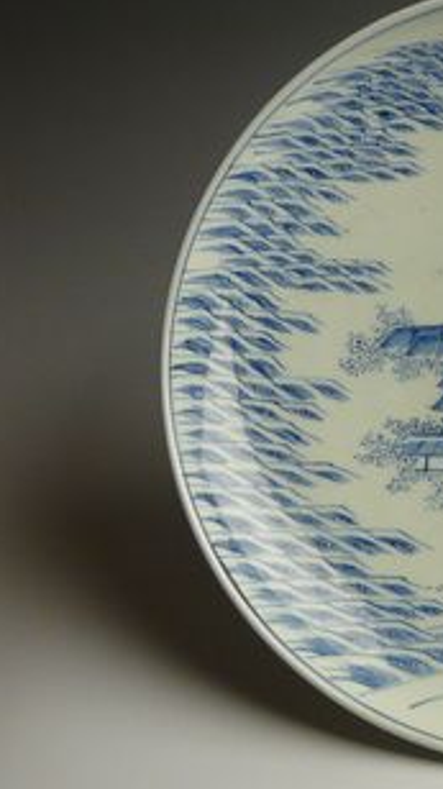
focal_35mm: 78
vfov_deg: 27.2
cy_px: 382
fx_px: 1631
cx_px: 561
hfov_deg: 14.8
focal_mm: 5
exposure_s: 1/60
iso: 100
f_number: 2.8
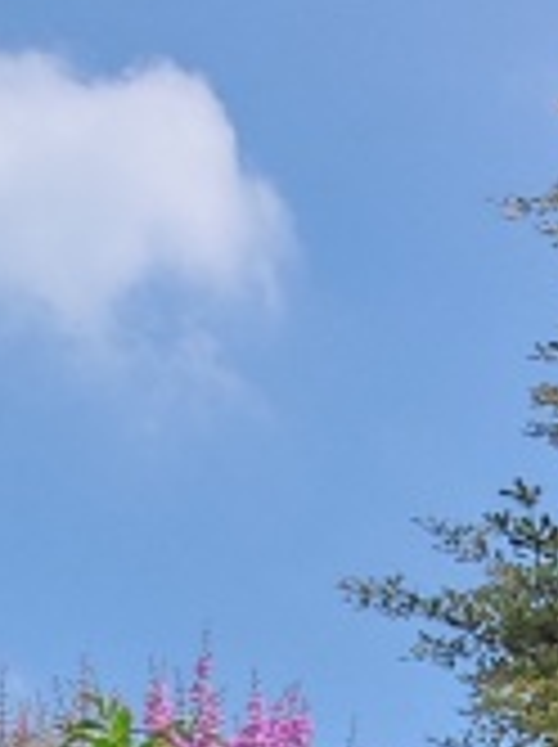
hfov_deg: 8.0
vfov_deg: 11.2
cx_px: 1269
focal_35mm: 174
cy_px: 799
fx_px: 3749
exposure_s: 1/1900
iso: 50
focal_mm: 5.52
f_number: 1.95
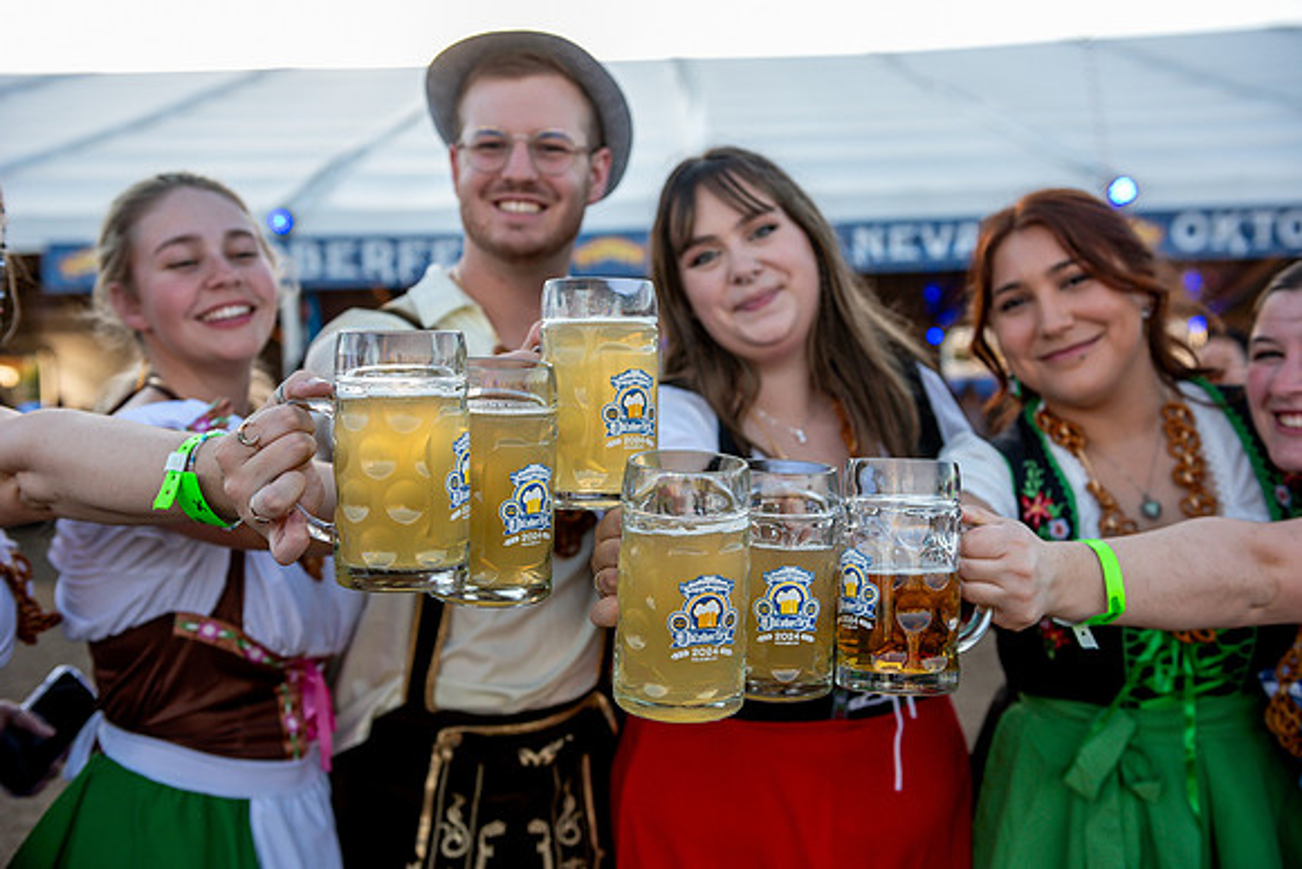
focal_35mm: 42
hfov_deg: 46.4
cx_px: 651
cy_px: 434
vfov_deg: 31.9
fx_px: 1519
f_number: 4
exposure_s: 1/1250
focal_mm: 42
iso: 640
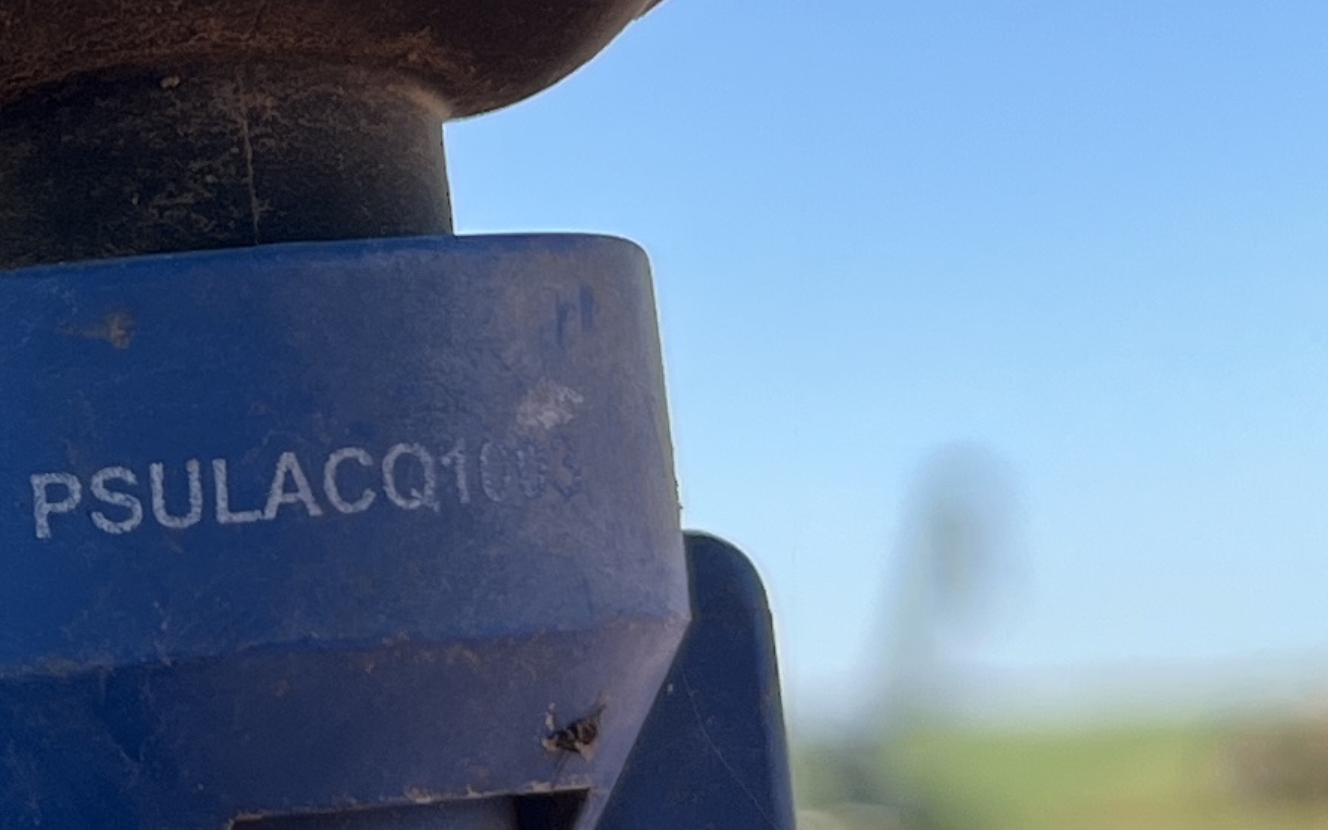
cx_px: -394
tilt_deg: +5.5
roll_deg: +3.7
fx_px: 4525
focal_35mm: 125
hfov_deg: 15.9
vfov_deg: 10.5
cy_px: 330
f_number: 1.6
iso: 50
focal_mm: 5.1
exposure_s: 1/1355
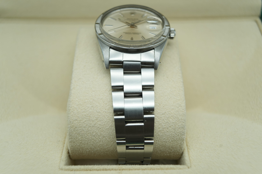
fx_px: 255
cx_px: 131
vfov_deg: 37.9
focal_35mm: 35
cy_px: 87
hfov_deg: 54.4
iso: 400
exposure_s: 1/250
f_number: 5
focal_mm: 35
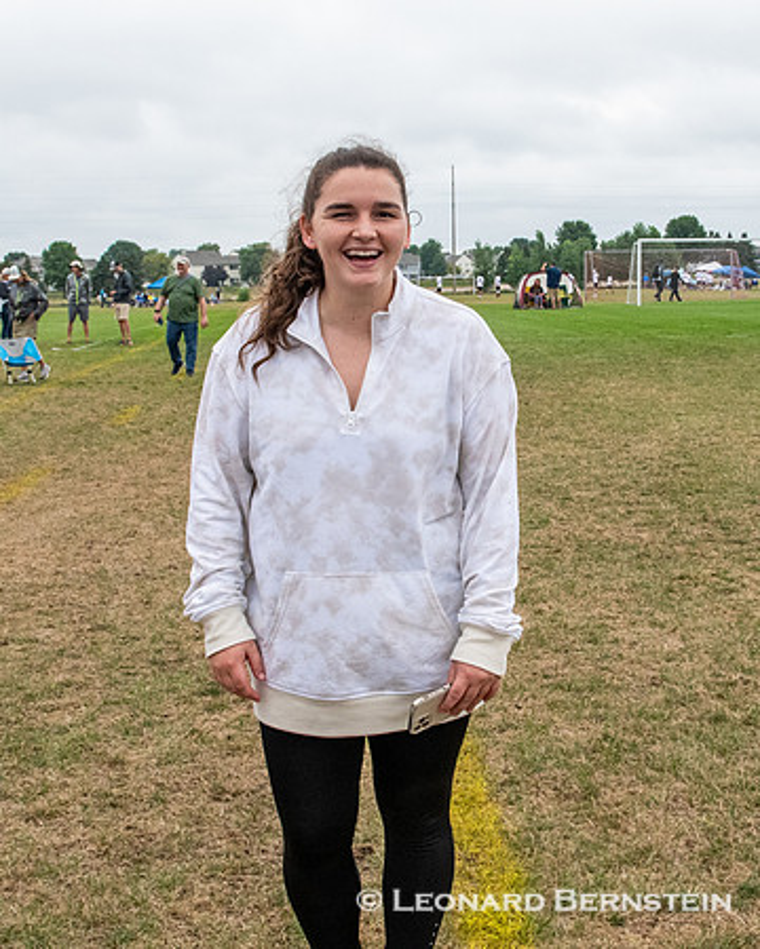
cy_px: 420
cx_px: 477
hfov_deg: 29.1
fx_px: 1457
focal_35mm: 52
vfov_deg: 36.1
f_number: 8
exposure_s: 1/1000
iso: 1600
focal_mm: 22
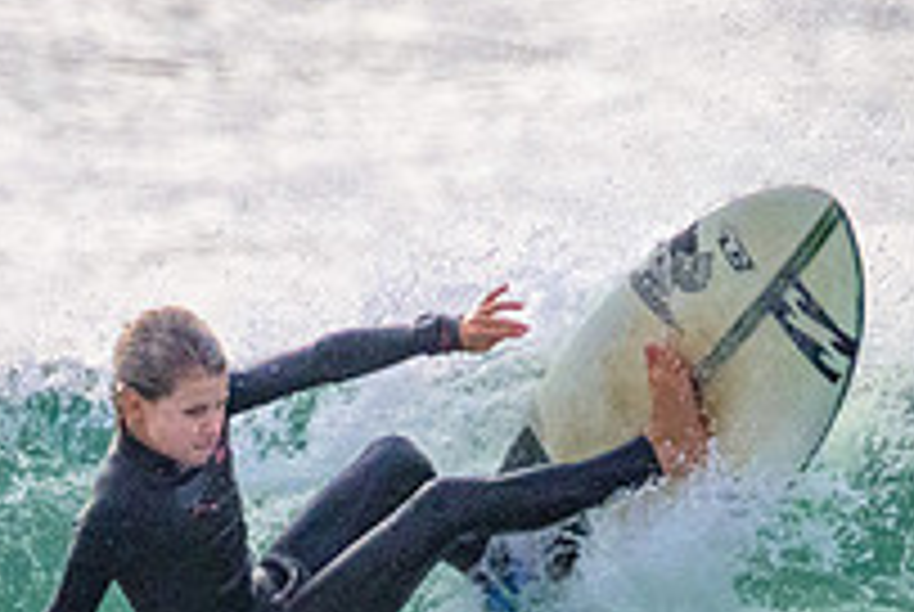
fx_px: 66030
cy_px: 805
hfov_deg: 0.8
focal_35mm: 2597
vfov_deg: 0.5
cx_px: 334
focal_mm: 800
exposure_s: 1/2000
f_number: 11
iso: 5600
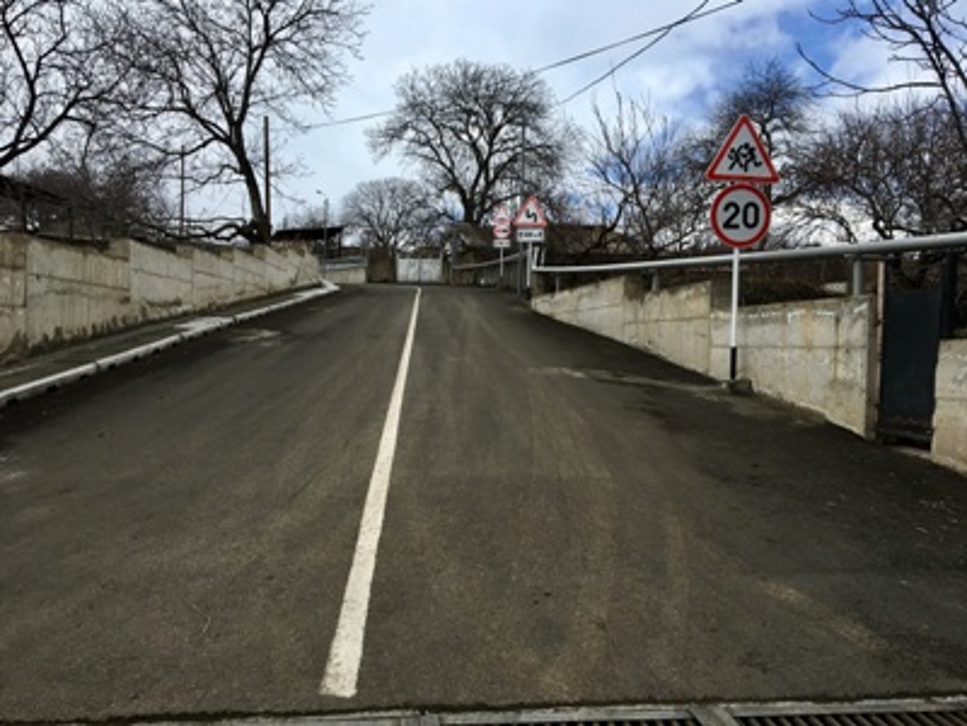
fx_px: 810
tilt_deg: +2.7
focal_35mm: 29
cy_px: 363
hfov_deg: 61.7
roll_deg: -0.2
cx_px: 484
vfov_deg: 48.2
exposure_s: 1/2079
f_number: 2.2
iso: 25
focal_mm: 4.15
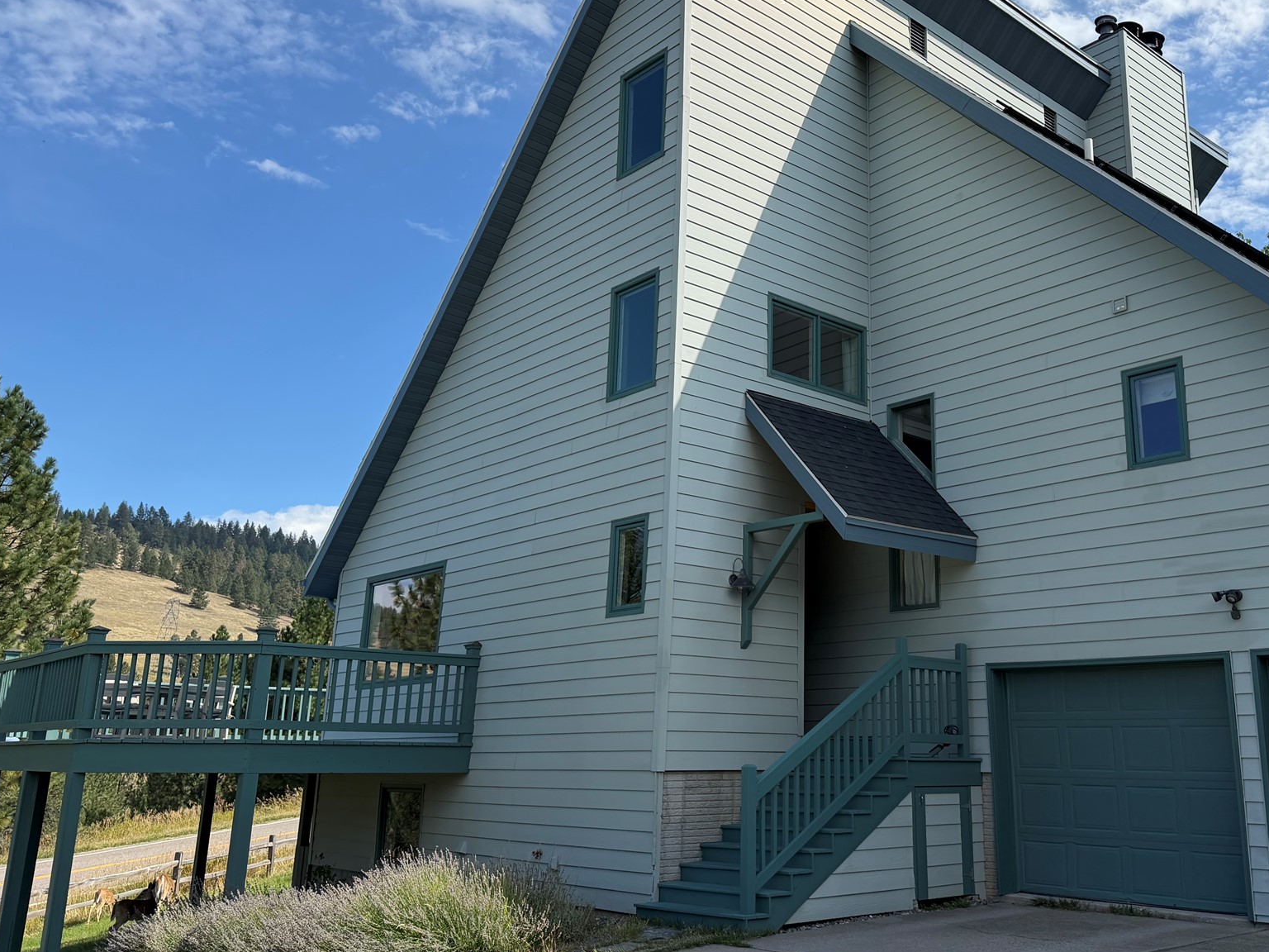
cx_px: 782
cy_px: 421
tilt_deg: +16.1
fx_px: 1173
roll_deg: -0.4
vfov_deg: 44.1
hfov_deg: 56.2
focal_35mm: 32
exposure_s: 1/4167
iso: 100
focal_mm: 6.76
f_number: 1.78
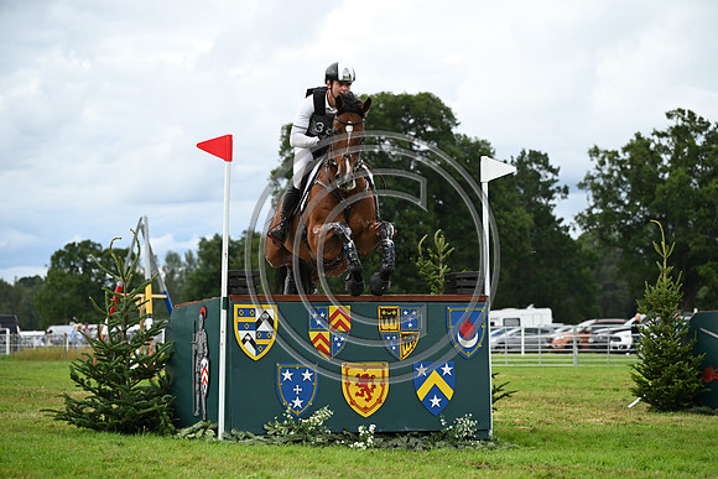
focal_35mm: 105
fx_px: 2095
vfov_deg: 13.0
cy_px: 240
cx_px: 359
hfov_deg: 19.5
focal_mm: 105
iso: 560
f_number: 4.5
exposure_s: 1/1250
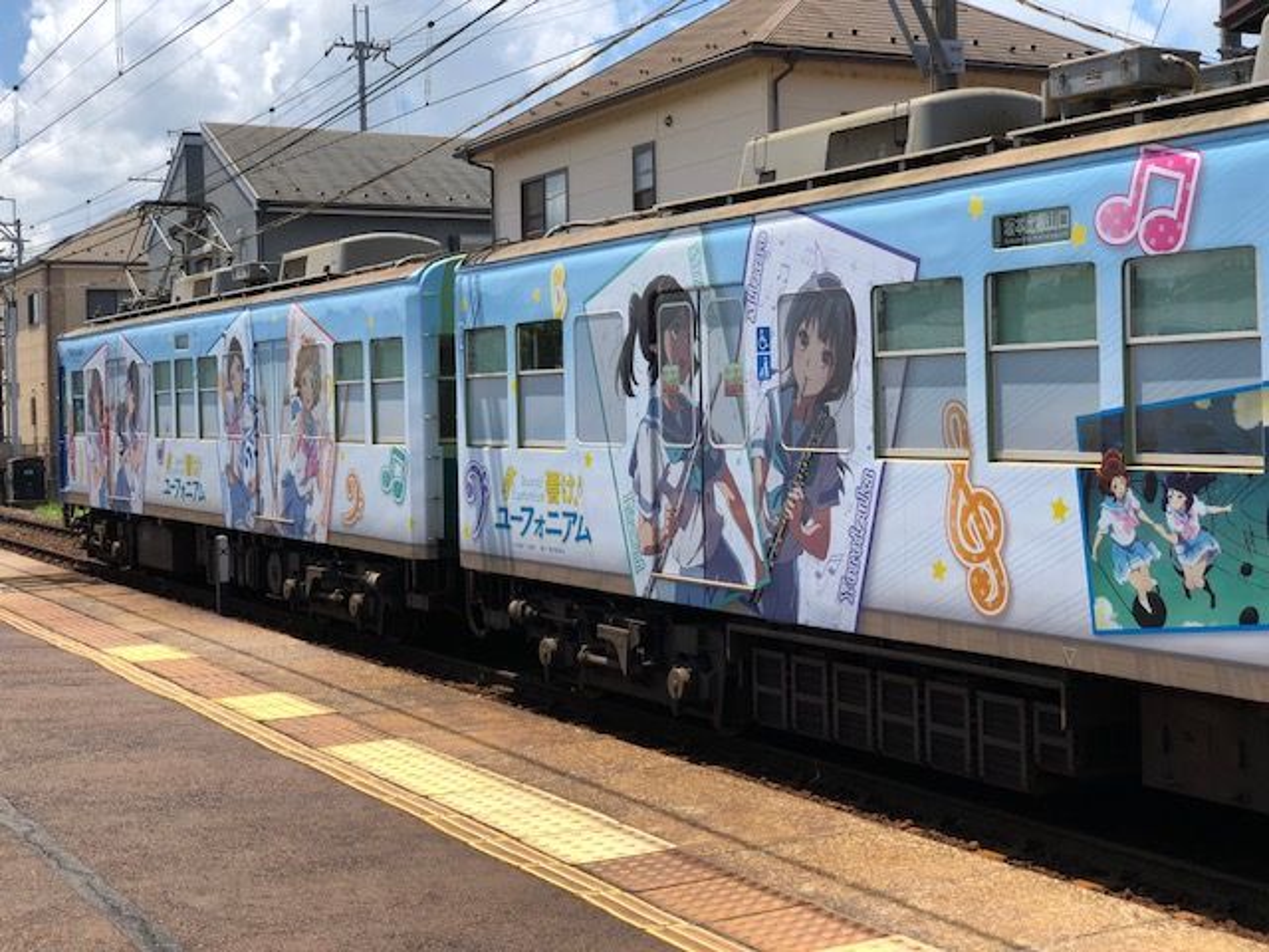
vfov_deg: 28.0
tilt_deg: -1.2
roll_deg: +2.0
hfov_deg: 36.8
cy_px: 476
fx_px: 1906
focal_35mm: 52
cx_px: 634
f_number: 2.4
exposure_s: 1/857
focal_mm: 6
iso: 16
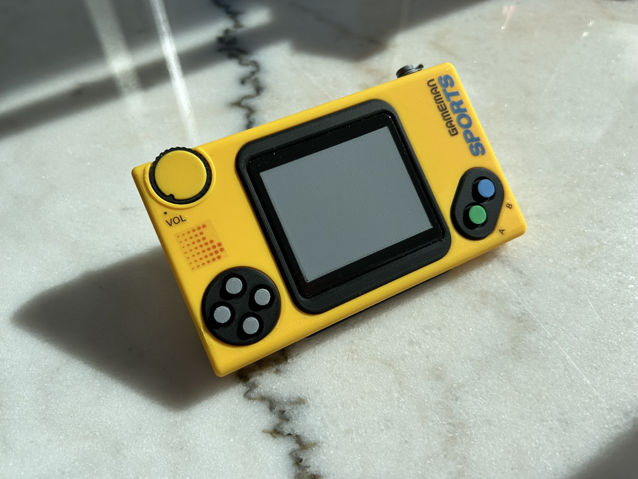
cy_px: 240
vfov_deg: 53.1
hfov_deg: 67.3
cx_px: 319
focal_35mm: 26
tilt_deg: -56.6
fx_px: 479
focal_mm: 5.7
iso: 50
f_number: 1.5
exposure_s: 1/3968
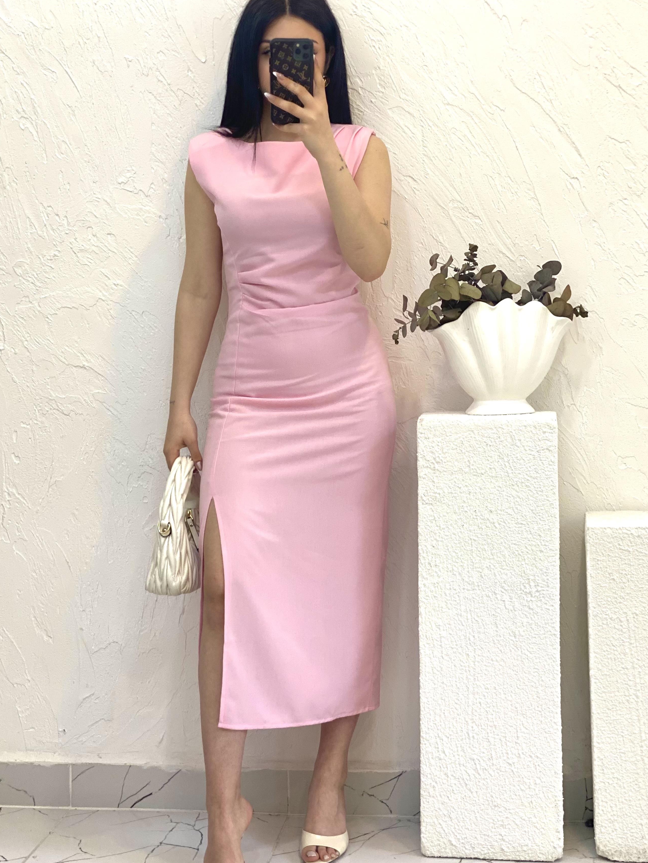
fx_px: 1497
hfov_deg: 24.4
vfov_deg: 32.2
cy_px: 414
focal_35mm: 60
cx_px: 315
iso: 64
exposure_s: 1/122
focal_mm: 6
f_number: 2
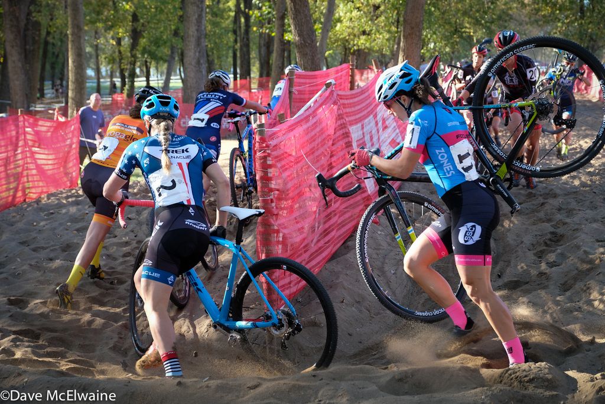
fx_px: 1295
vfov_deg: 17.7
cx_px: 302
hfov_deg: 26.3
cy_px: 202
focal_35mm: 77
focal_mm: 51.6
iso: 1600
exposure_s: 1/1000
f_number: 4.5
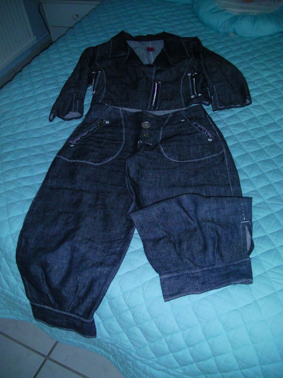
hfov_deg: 37.7
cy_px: 189
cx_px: 142
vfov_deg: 49.0
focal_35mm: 38
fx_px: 414
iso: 200
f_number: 3.5
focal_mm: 6.3
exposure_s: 1/30
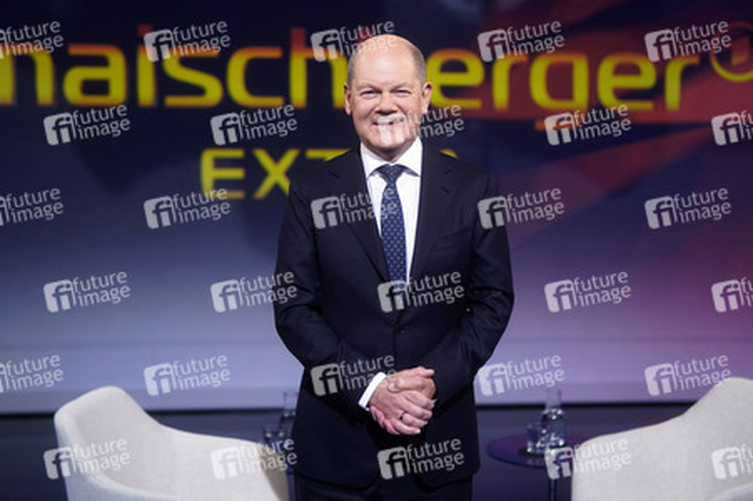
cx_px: 376
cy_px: 250
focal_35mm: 45
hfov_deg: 43.6
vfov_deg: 29.8
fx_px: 941
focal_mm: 30
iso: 640
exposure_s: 1/640
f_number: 1.6
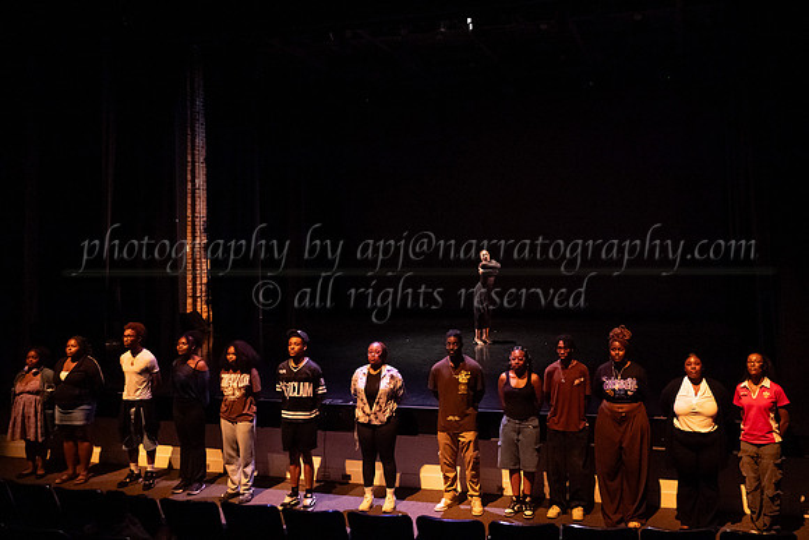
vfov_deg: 40.8
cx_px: 465
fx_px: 724
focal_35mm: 32
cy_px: 229
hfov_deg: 58.1
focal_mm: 28
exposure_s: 1/160
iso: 4000
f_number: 3.5
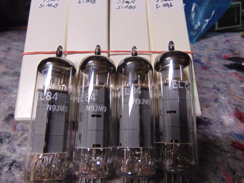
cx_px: 122
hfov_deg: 69.4
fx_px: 176
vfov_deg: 54.9
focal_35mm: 25
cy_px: 92
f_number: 3
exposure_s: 1/30
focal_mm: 4.5
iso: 250
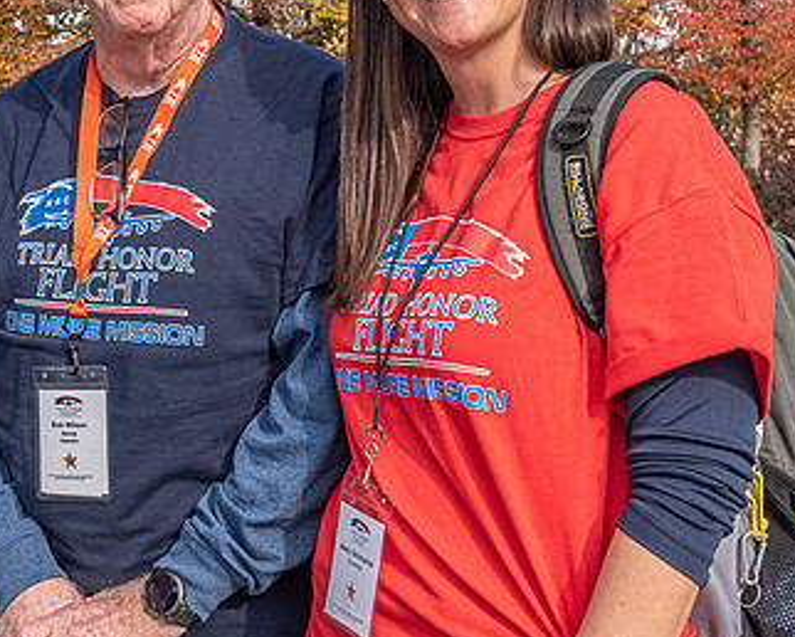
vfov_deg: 20.4
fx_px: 1742
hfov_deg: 25.3
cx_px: 161
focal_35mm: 74
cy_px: 103
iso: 500
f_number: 10
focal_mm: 35
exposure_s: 1/400
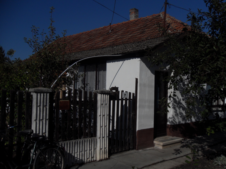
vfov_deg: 40.7
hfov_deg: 52.6
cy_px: 84
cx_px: 113
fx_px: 229
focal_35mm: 35
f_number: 8.2
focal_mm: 6.3
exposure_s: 1/1000
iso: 80
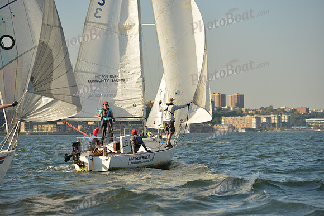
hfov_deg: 17.1
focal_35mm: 120
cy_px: 108
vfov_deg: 11.4
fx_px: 1080
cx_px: 162
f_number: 5
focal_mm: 120
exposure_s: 1/1250
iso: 400
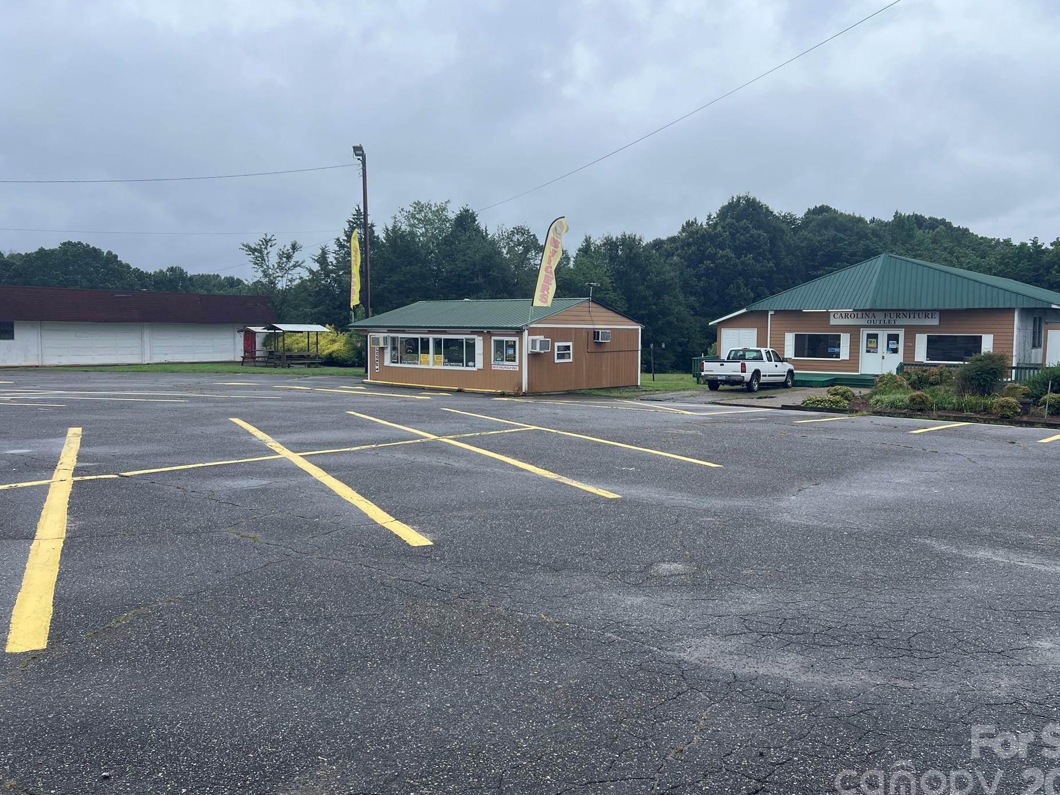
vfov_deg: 48.2
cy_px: 390
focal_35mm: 29
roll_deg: -0.6
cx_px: 570
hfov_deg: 61.6
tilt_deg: -3.7
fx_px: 888
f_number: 1.5
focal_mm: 5.7
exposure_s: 1/1100
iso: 50
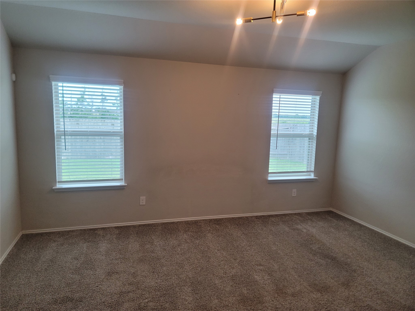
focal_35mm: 25
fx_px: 300
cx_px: 208
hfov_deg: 69.4
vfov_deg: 54.9
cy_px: 156
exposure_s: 1/120
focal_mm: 7
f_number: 1.8
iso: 320
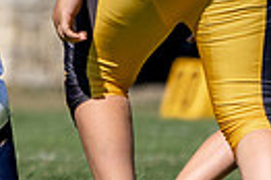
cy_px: -88
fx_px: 12932
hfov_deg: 1.2
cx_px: -318
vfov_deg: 0.8
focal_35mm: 1720
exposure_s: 1/1600
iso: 125
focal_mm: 318
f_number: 5.6
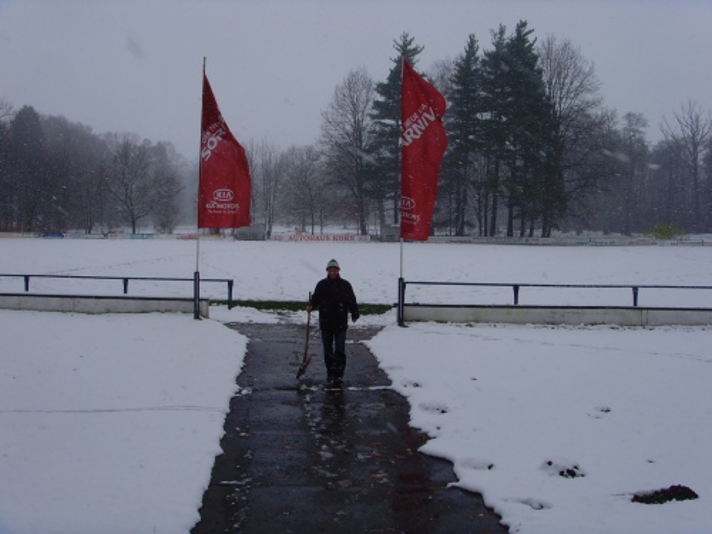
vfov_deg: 36.8
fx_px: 802
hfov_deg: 47.9
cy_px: 267
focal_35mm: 39
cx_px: 356
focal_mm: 6.6
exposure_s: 1/125
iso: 80
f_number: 6.3
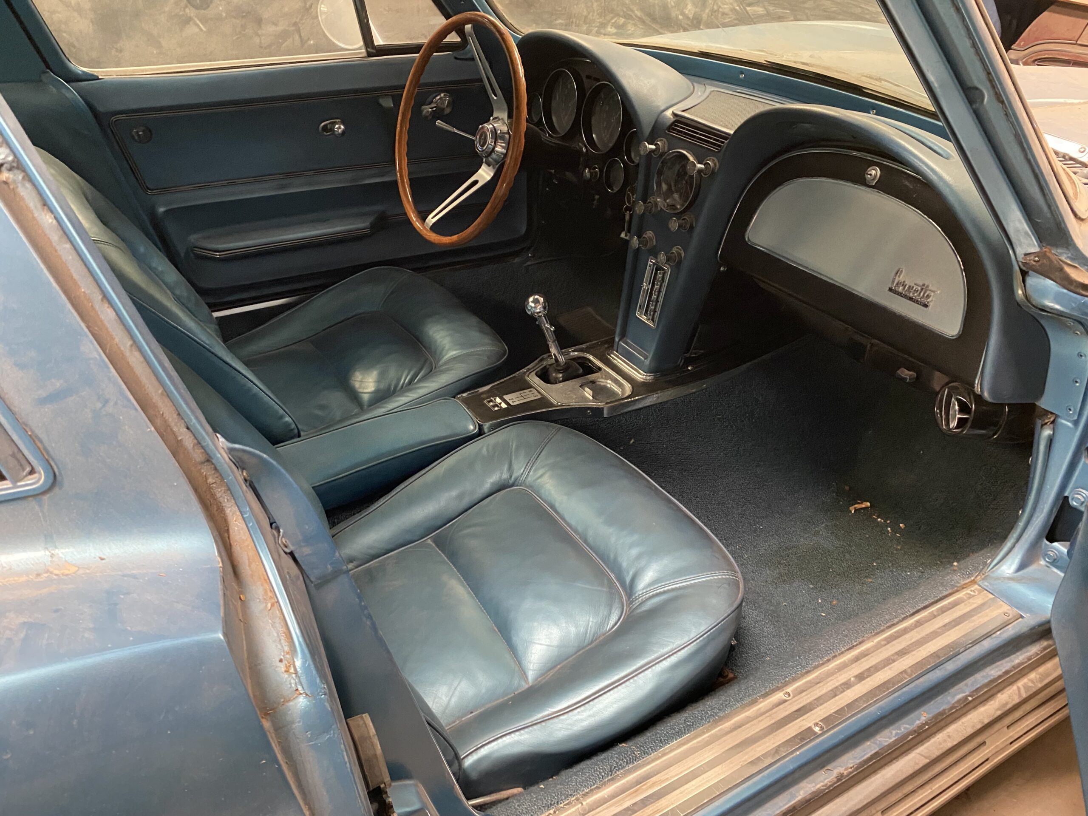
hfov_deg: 67.3
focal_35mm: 26
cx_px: 544
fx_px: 817
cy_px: 408
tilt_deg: -33.3
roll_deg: -1.4
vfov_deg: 53.1
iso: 640
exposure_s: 1/34
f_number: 1.8
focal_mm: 4.25
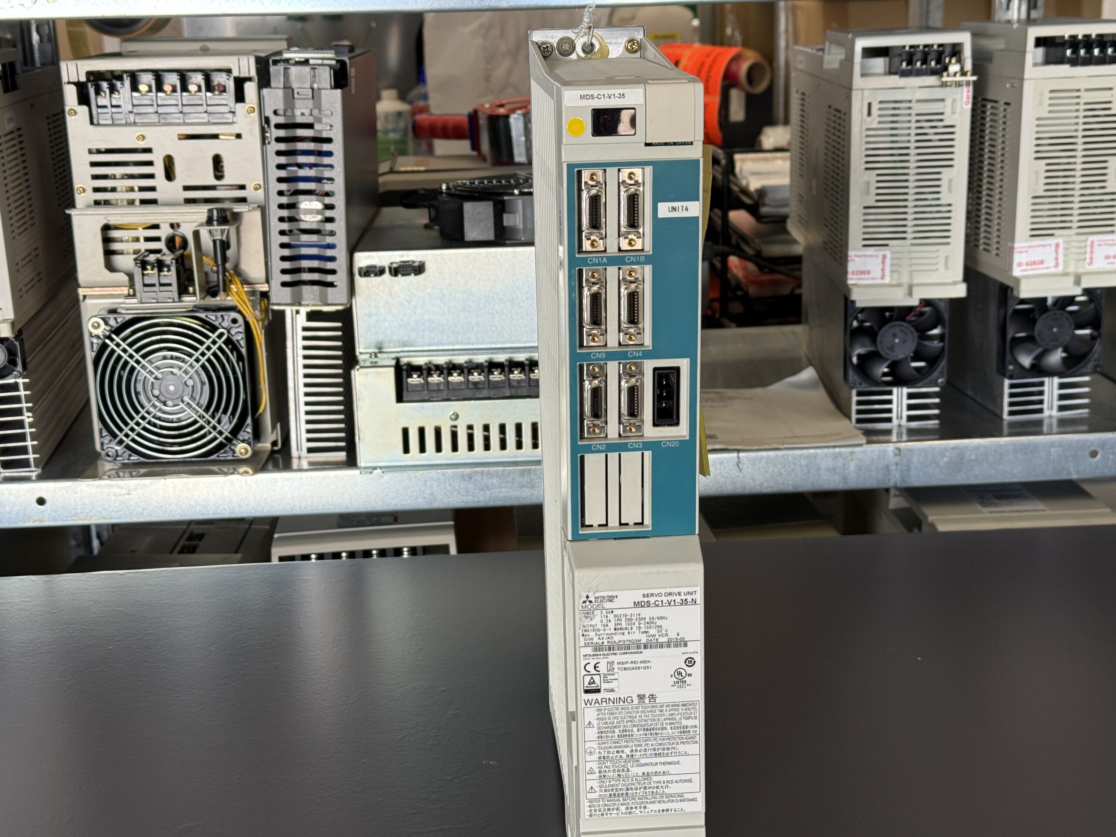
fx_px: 1547
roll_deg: +1.7
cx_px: 558
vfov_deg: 30.3
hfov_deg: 39.7
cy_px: 418
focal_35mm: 48
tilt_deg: -15.3
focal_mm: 6.76
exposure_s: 1/100
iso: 50
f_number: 1.78
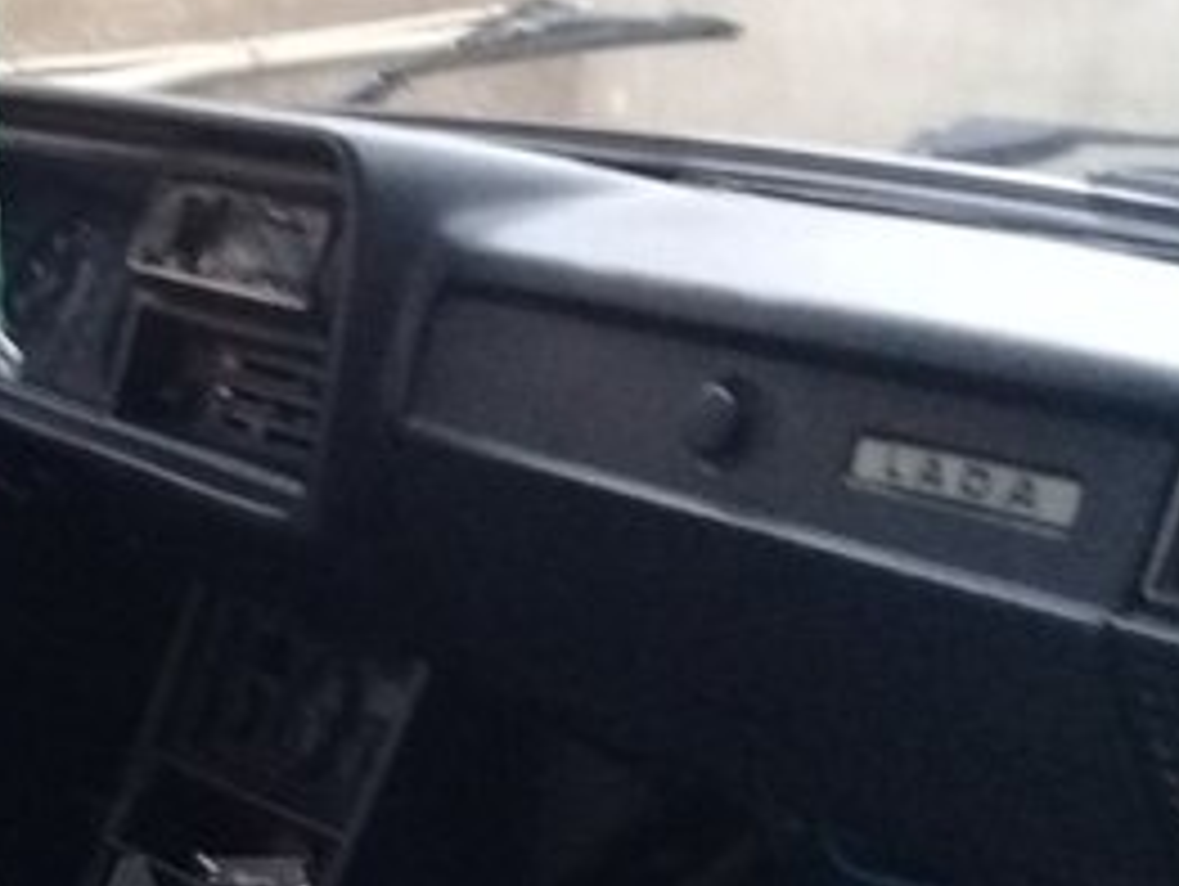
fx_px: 2659
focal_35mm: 78
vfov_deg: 18.4
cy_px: 924
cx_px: -153
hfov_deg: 23.3
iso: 250
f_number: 2.2
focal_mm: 3.3
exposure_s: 1/17
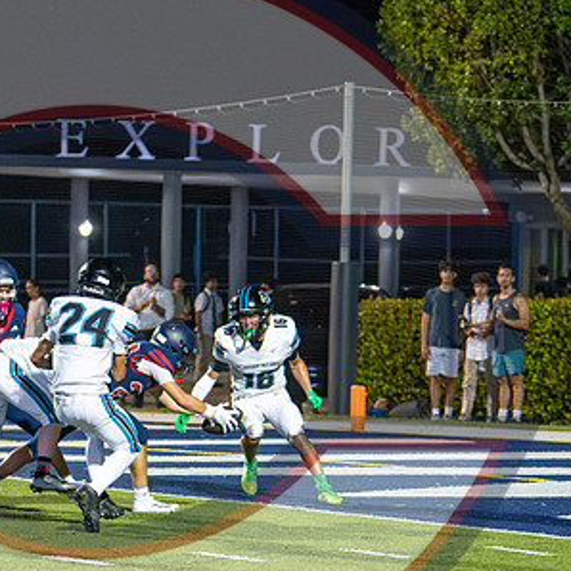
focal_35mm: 227
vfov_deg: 7.7
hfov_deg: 7.7
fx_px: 4236
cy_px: 465
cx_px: 74
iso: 10000
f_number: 2.8
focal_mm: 86
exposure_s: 1/1000
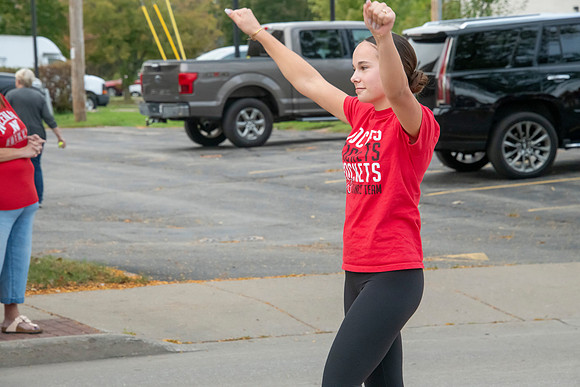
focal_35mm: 170
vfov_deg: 8.1
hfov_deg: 12.1
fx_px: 2739
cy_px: 194
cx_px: 290
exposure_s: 1/320
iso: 3200
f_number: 11
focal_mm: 170
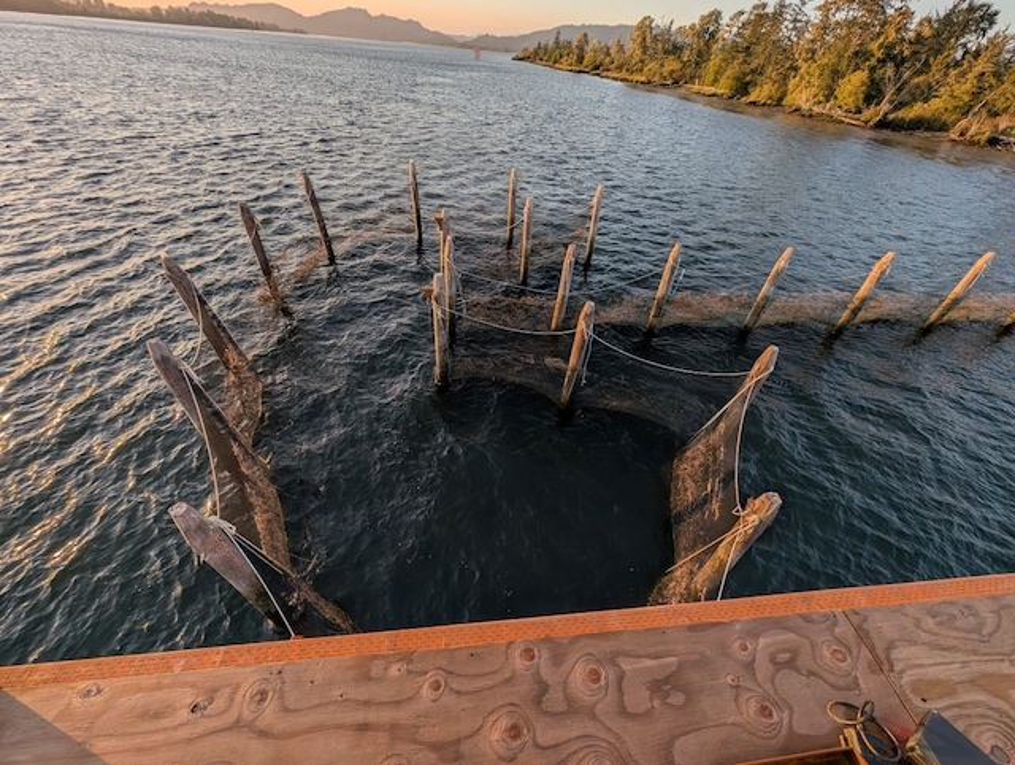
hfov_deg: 110.5
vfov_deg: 94.6
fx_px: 352
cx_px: 508
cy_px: 382
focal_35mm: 12
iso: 30
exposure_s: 1/537
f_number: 1.95
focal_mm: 2.23
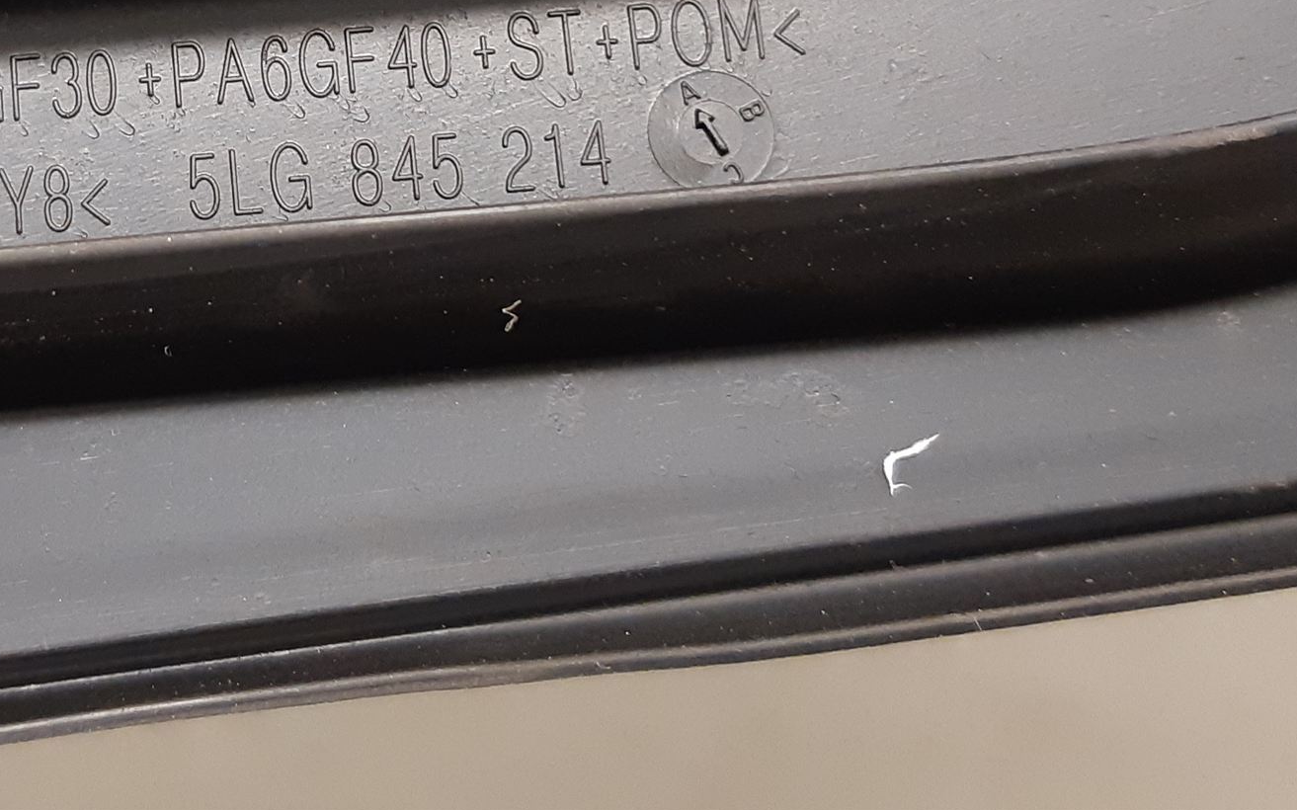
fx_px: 1520
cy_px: 57
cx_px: 316
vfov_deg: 28.5
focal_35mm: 43
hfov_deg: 44.6
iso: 250
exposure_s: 1/33
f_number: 1.7
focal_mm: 3.93
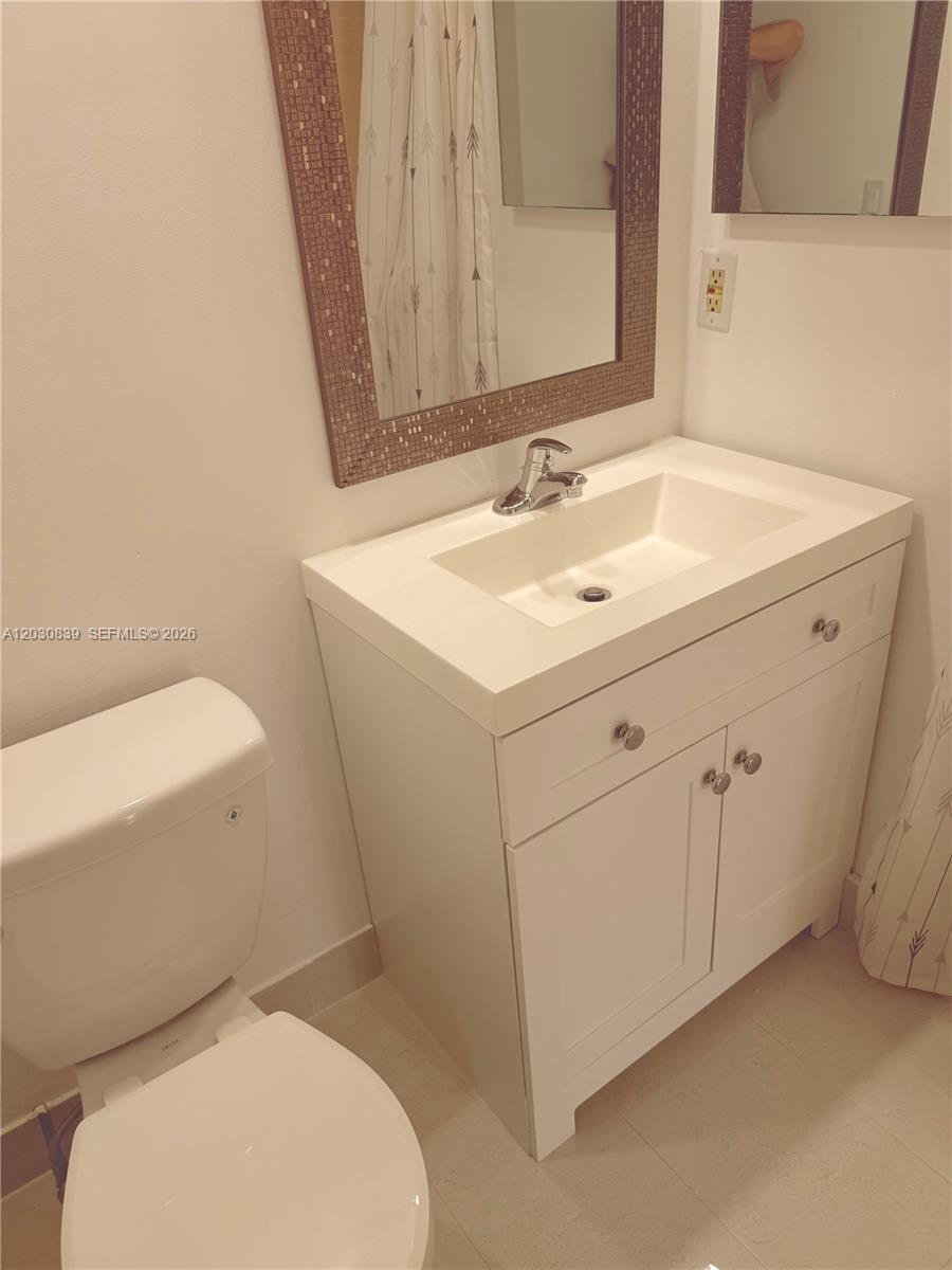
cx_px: 476
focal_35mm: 24
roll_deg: +4.7
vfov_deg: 71.6
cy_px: 635
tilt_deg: -28.4
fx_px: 880
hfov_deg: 56.8
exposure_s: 1/120
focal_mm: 6.76
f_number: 1.78
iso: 100
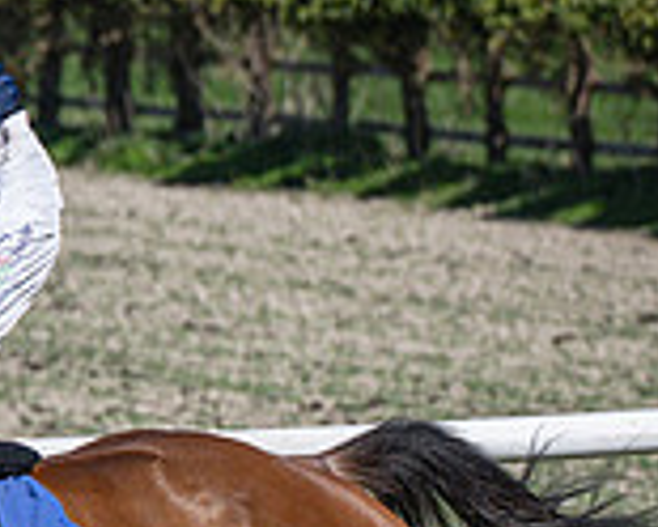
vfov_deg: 2.3
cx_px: 5
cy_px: 681
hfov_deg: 2.8
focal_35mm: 686
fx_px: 13359
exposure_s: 1/3200
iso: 200
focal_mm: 82
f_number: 4
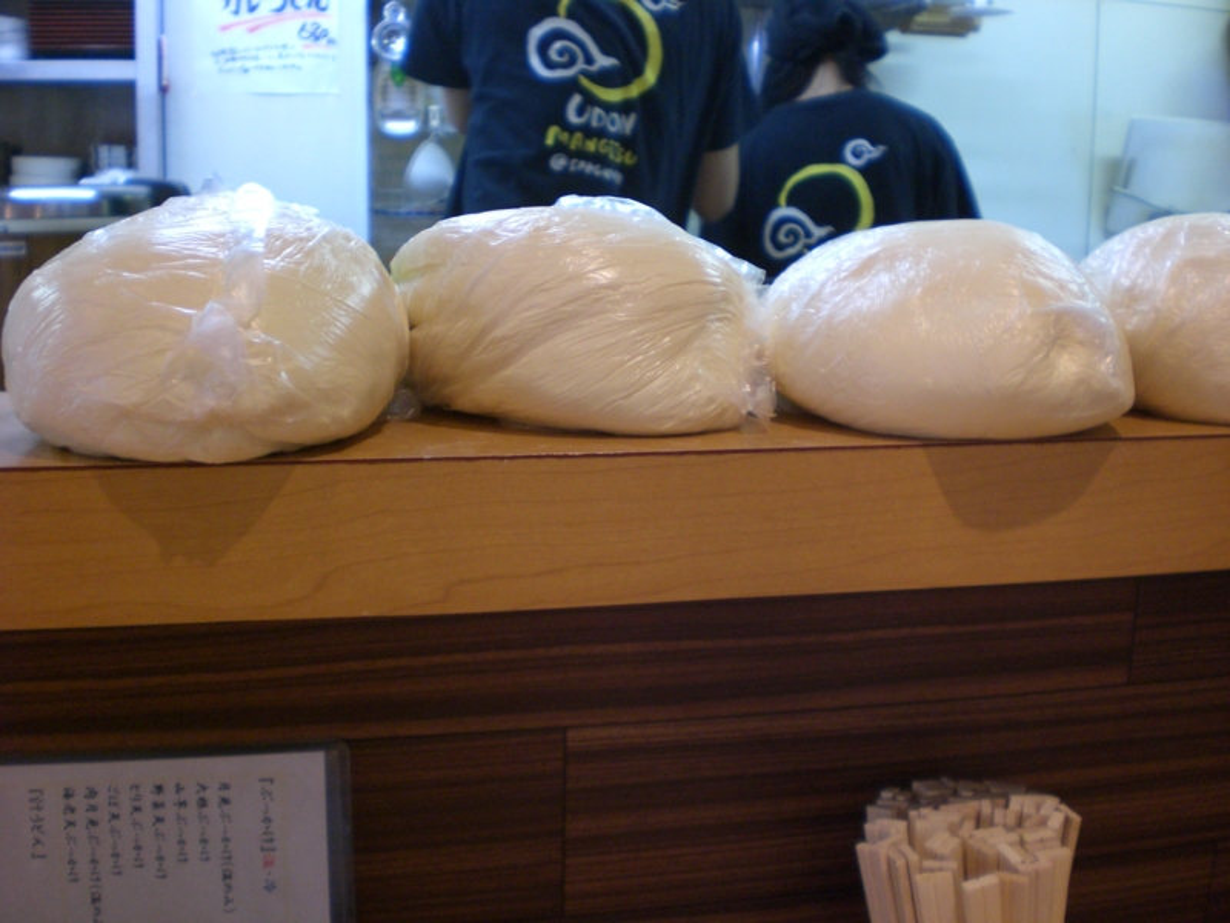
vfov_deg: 37.7
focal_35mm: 38
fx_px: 1350
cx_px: 615
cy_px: 462
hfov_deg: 49.0
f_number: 3.1
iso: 200
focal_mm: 6.3
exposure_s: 1/20
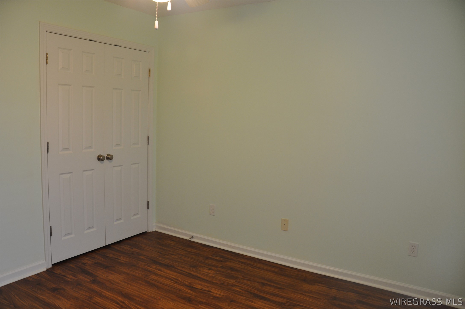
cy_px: 154
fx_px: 348
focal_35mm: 27
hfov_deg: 67.4
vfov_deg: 47.8
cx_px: 232
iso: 400
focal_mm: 18
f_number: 5.6
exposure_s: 1/30
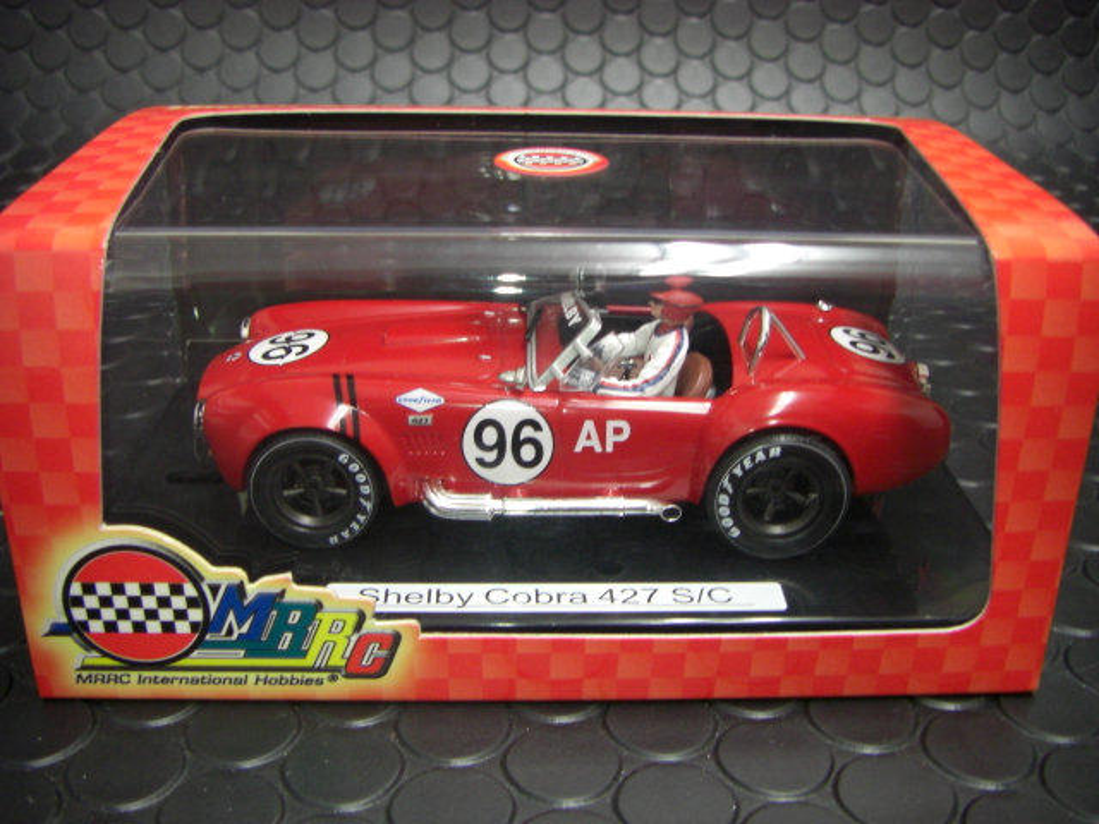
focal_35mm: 38
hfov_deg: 49.0
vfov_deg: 37.7
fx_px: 1206
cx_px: 550
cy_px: 412
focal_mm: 6.3
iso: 200
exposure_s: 1/15
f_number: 3.4
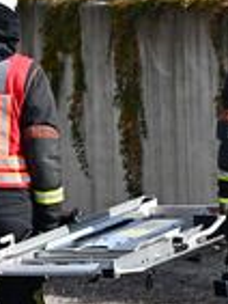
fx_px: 5375
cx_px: 108
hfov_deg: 2.4
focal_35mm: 613
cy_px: 151
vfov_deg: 3.2
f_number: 13
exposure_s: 1/2000
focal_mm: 200
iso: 1600
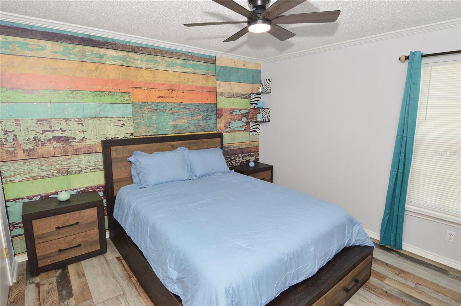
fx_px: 230
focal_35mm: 18
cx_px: 230
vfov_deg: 67.3
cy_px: 153
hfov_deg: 90.1
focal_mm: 12
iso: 800
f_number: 10
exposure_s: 1/80
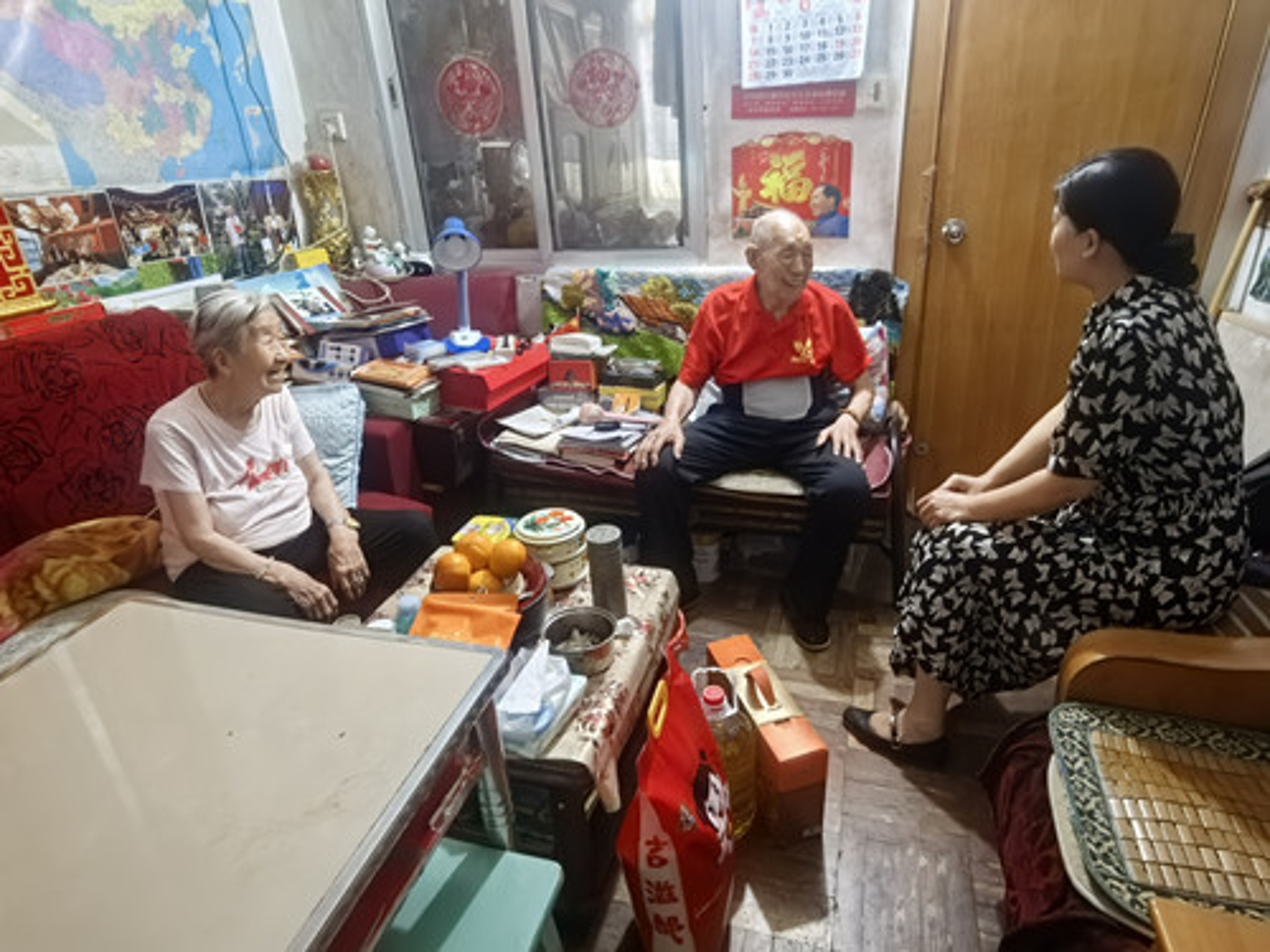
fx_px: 697
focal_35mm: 19
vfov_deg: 68.7
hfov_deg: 84.7
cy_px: 476
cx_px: 635
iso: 1600
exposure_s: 1/25
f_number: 2.2
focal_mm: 1.95
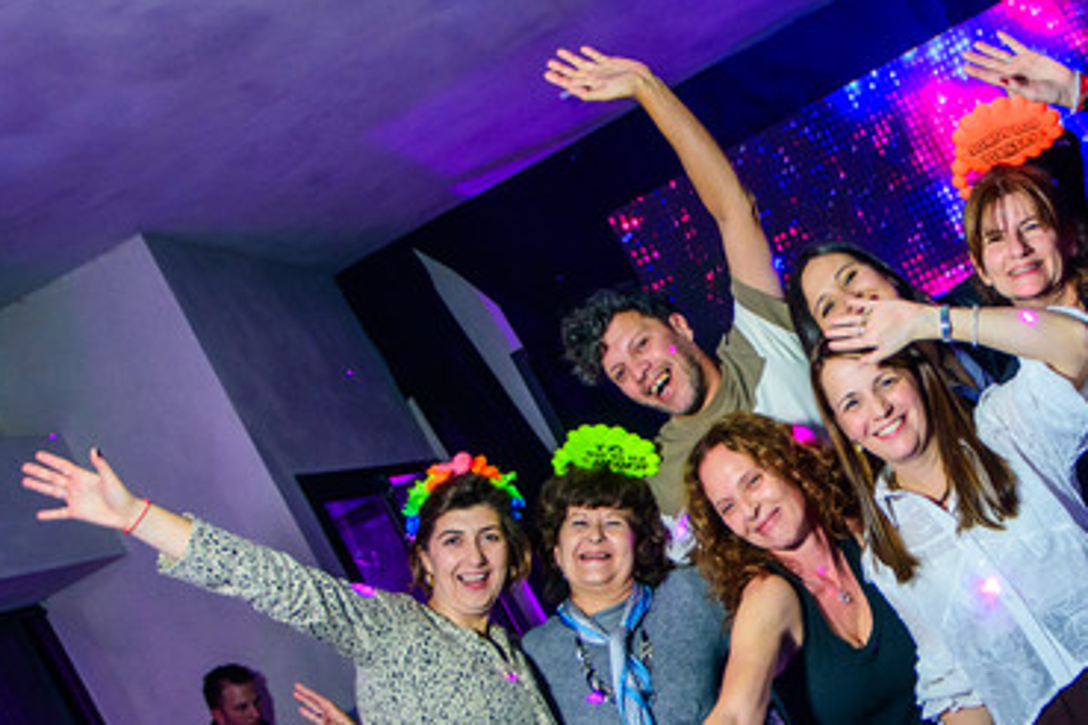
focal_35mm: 52
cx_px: 858
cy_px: 449
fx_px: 1571
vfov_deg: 25.9
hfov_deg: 37.0
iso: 1000
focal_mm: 20
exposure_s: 1/100
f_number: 3.2
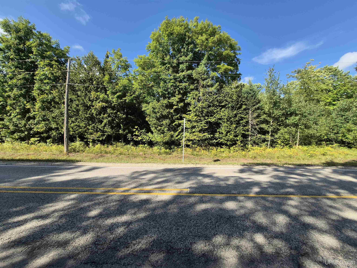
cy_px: 134
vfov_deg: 89.9
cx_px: 178
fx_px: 134
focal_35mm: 13
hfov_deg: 106.2
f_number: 2.2
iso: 80
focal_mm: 1.74
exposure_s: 1/1996
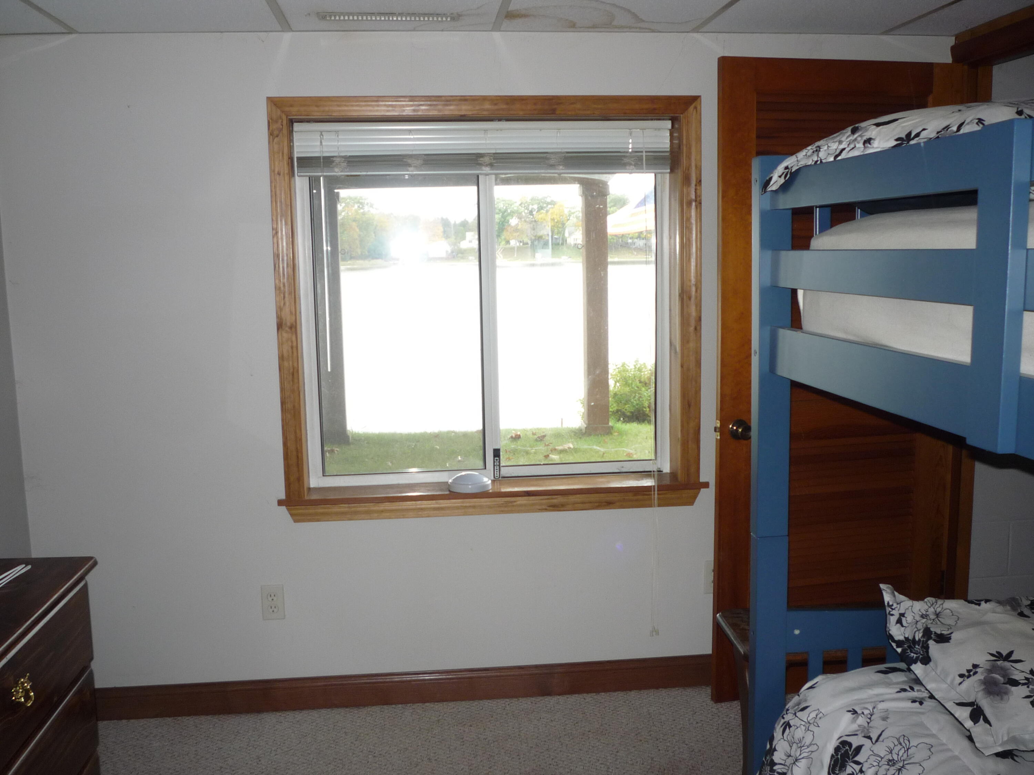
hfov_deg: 56.8
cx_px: 517
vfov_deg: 44.2
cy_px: 388
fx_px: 956
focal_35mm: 32
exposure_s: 1/30
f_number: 3.3
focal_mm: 5.2
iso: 125
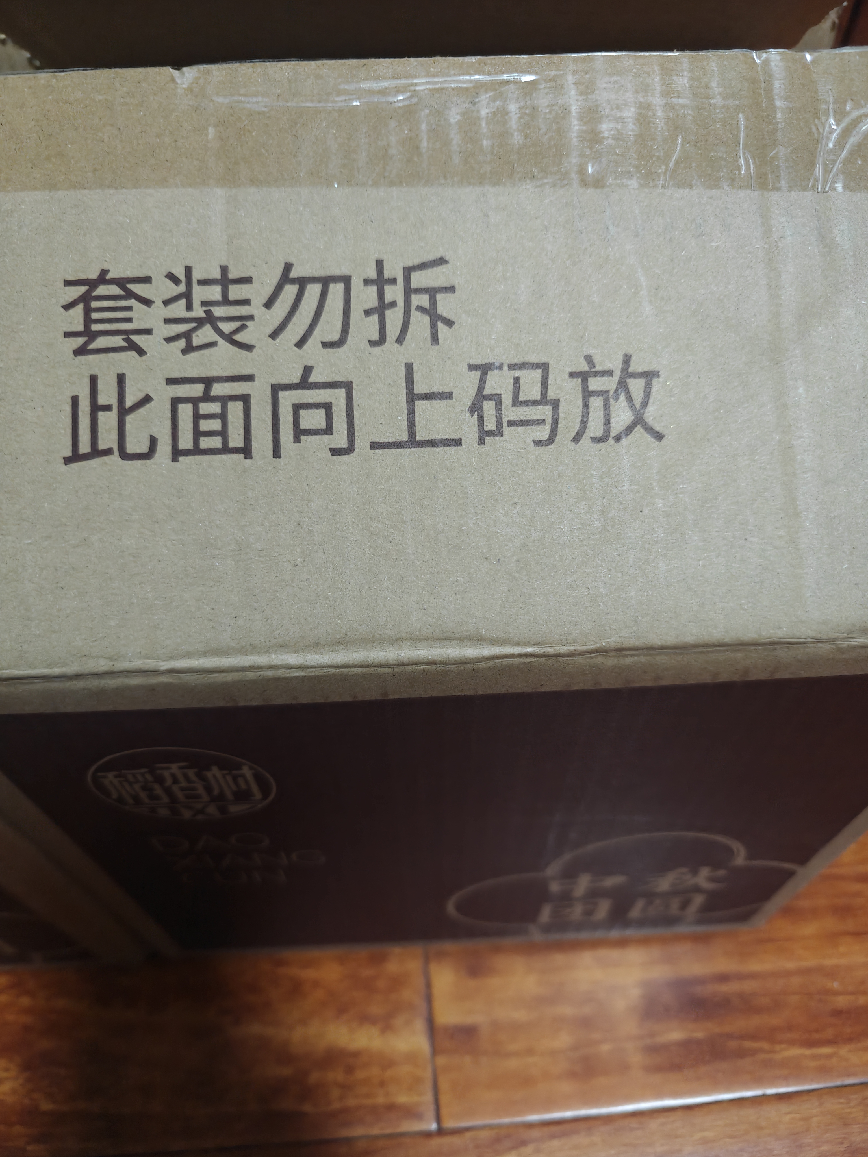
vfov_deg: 73.9
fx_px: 769
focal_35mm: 23
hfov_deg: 58.9
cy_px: 578
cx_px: 434
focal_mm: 6.06
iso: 2000
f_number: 1.6
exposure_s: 1/50
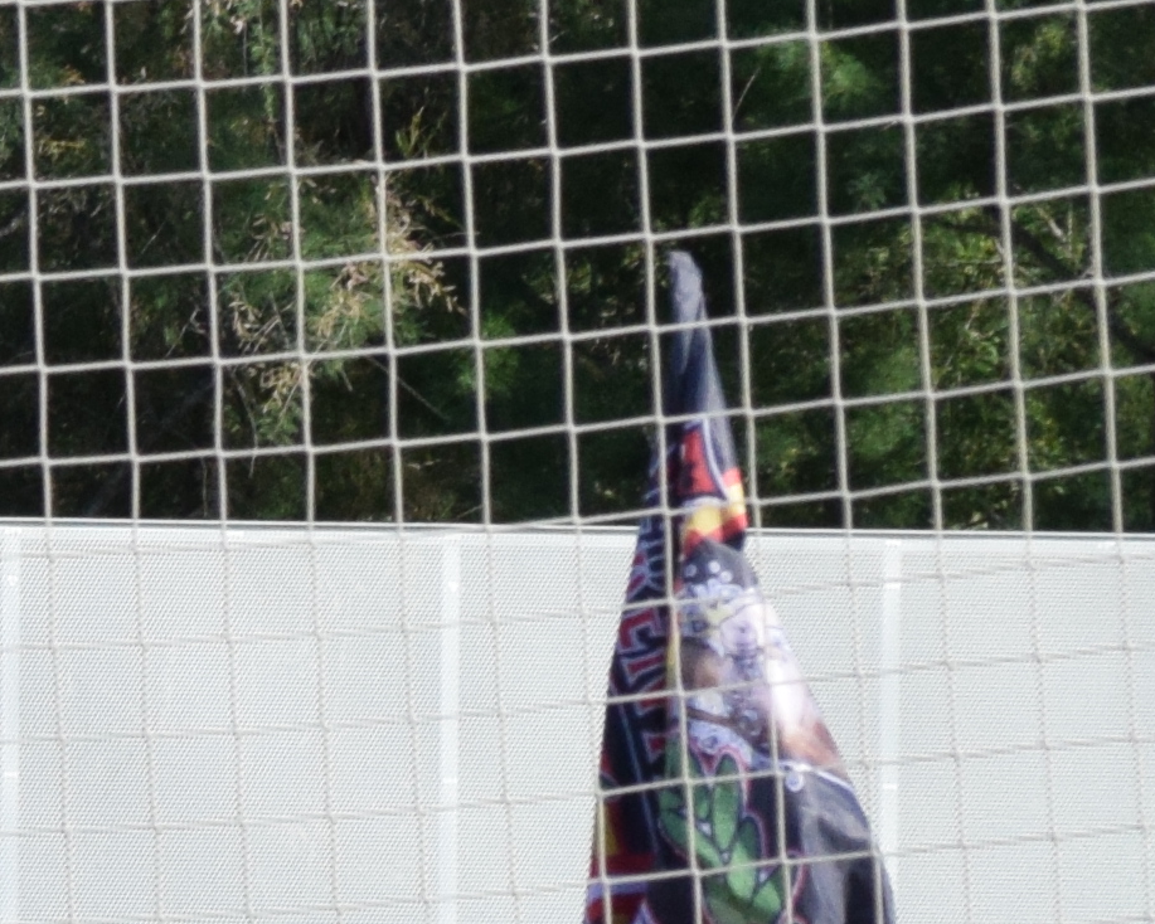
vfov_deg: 1.9
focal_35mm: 829
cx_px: -1872
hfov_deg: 2.3
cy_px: 1318
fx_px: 28344
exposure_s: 1/1250
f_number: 10
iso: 800
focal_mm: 90
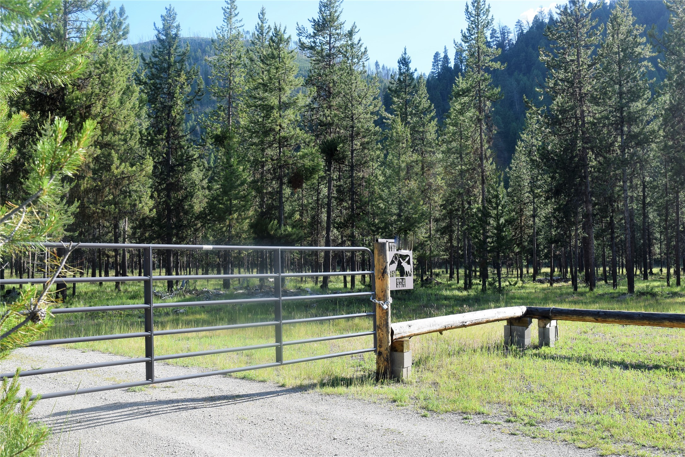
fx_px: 685
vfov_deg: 36.9
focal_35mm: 36
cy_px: 228
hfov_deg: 53.1
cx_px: 342
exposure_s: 1/250
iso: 280
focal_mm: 24
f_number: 8
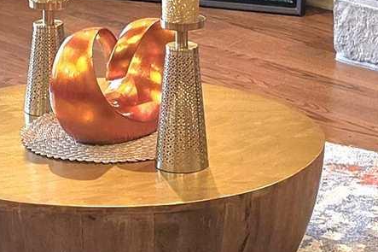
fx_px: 1742
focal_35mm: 166
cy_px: -25
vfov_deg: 8.2
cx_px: 196
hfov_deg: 12.4
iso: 160
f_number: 1.4
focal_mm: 6.5
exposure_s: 1/120
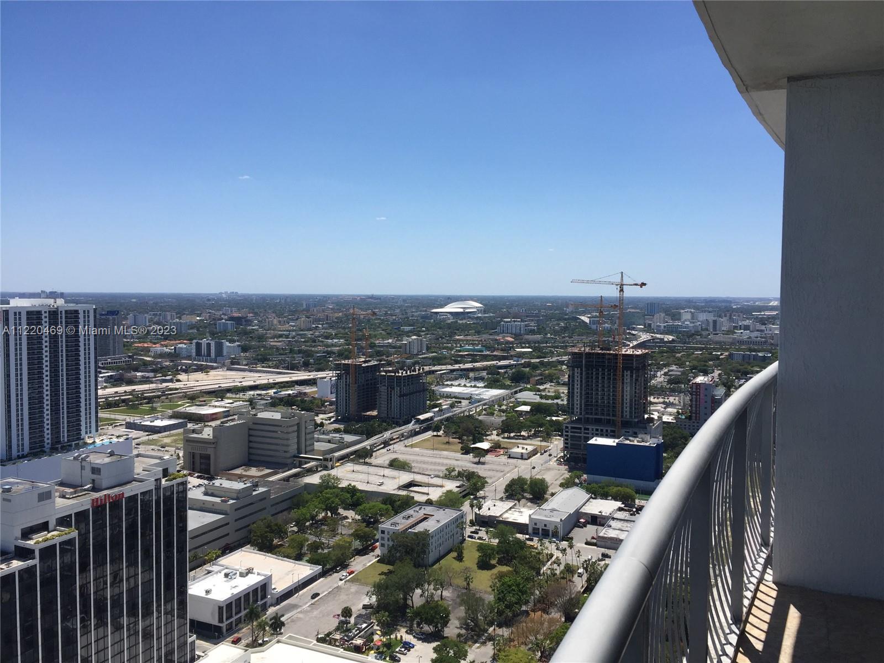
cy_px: 332
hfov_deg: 61.7
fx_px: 741
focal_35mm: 29
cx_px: 442
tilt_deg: -4.4
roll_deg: -0.8
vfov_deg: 48.2
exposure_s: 1/2825
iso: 32
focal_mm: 4.15
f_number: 2.2
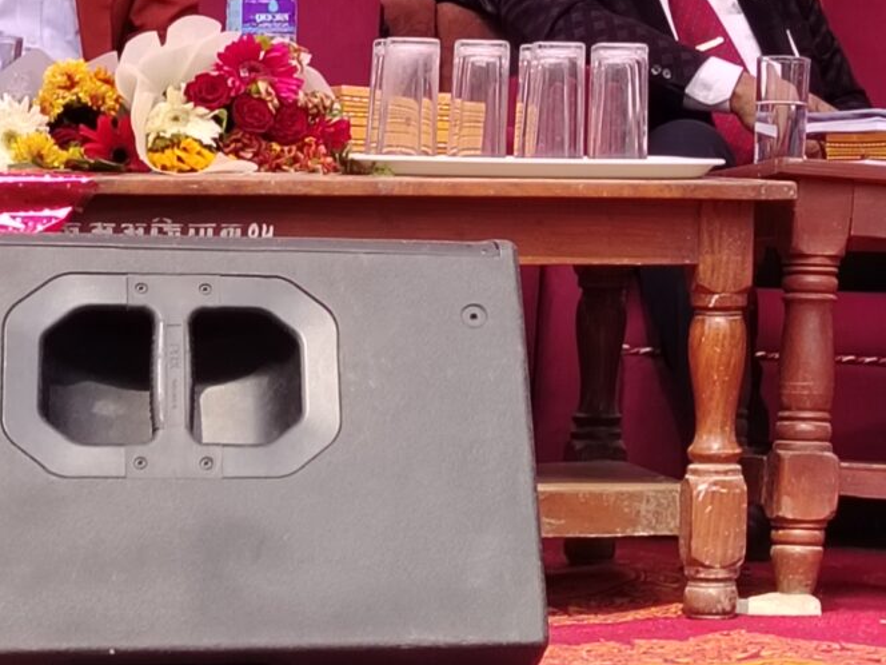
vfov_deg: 10.8
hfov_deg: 14.8
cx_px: 886
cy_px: -391
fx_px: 3353
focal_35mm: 131
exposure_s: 1/248
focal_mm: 5.25
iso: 100
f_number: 1.75
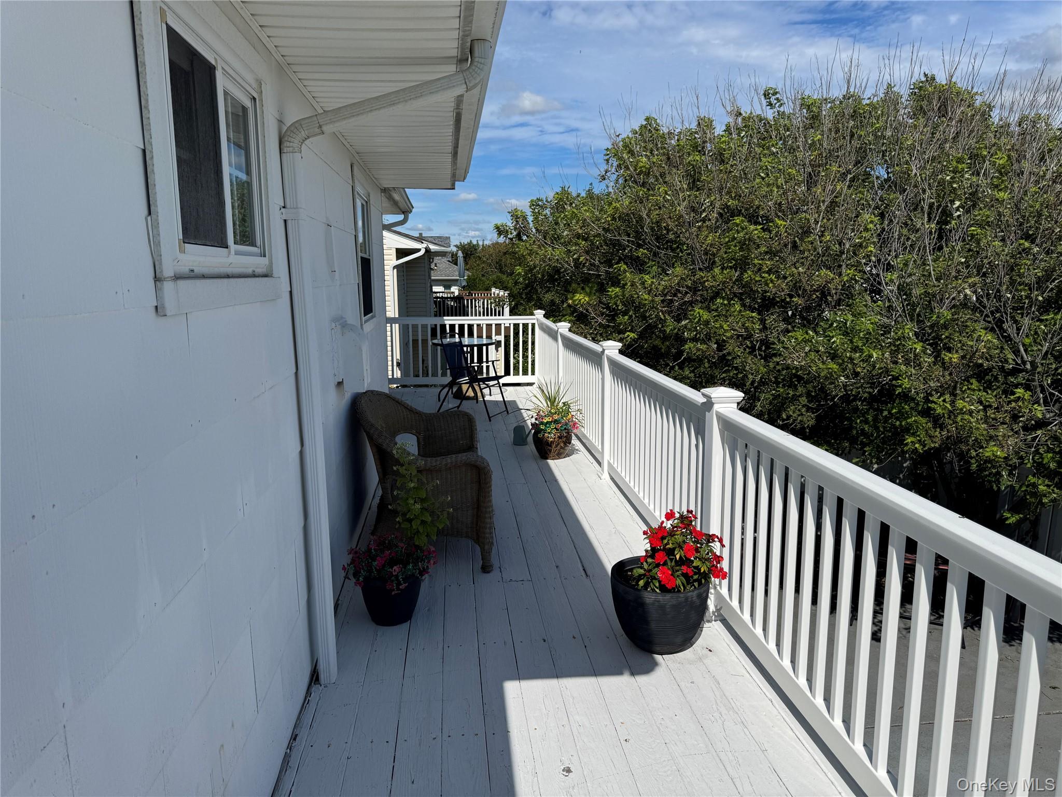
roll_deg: +0.5
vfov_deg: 56.8
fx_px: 736
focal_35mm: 24
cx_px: 531
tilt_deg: -10.1
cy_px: 398
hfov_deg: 71.6
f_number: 1.78
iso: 80
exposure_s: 1/10417
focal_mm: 6.76
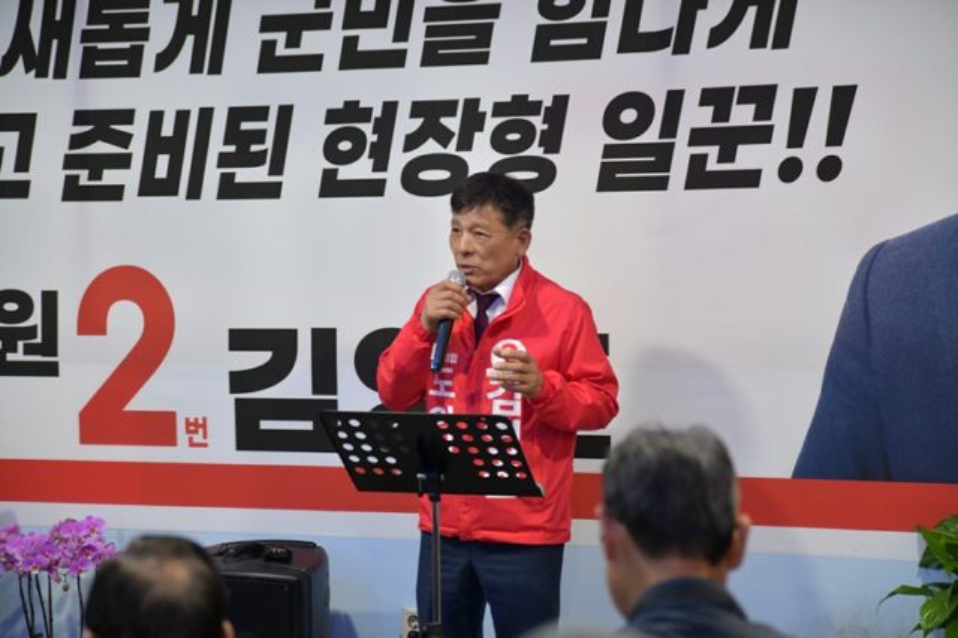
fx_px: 1862
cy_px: 319
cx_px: 479
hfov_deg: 28.9
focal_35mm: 70
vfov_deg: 19.4
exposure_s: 1/125
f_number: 2.8
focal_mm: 70
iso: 3200
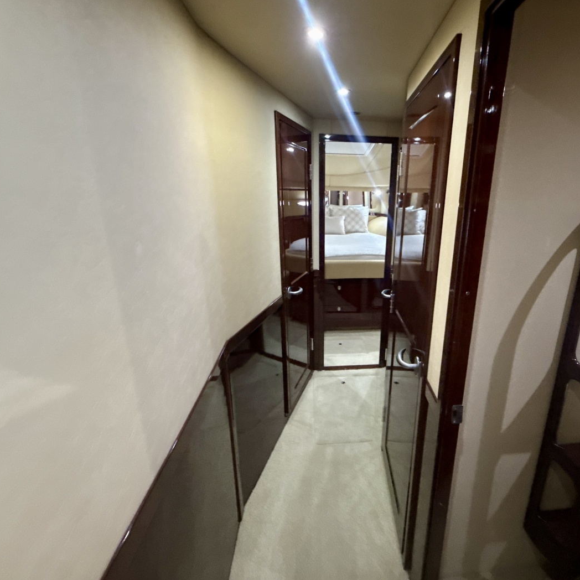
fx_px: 322
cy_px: 283
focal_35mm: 17
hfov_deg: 83.0
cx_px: 346
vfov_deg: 84.0
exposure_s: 1/40
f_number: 2.2
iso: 1000
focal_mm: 2.22
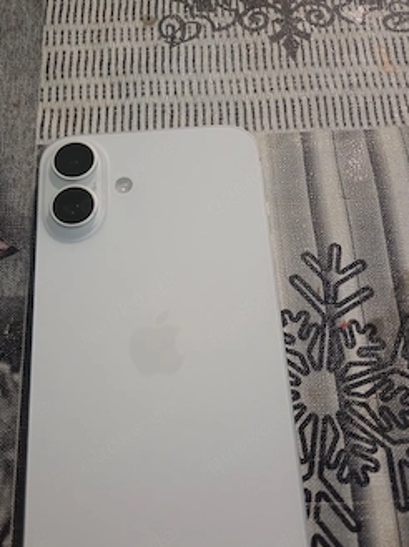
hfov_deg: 49.3
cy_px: 324
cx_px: 163
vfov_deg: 63.0
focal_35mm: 28
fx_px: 442
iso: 1250
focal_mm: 5.4
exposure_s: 1/100
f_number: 1.8
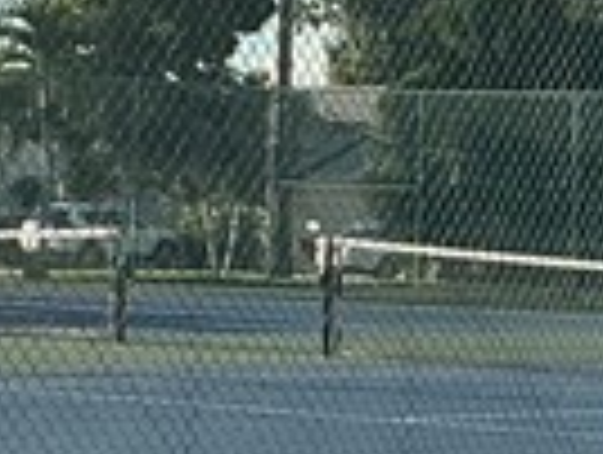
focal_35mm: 221
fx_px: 3857
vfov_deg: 6.7
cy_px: 396
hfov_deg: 8.8
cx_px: 706
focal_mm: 3
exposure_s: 1/1311
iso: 25
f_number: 1.8
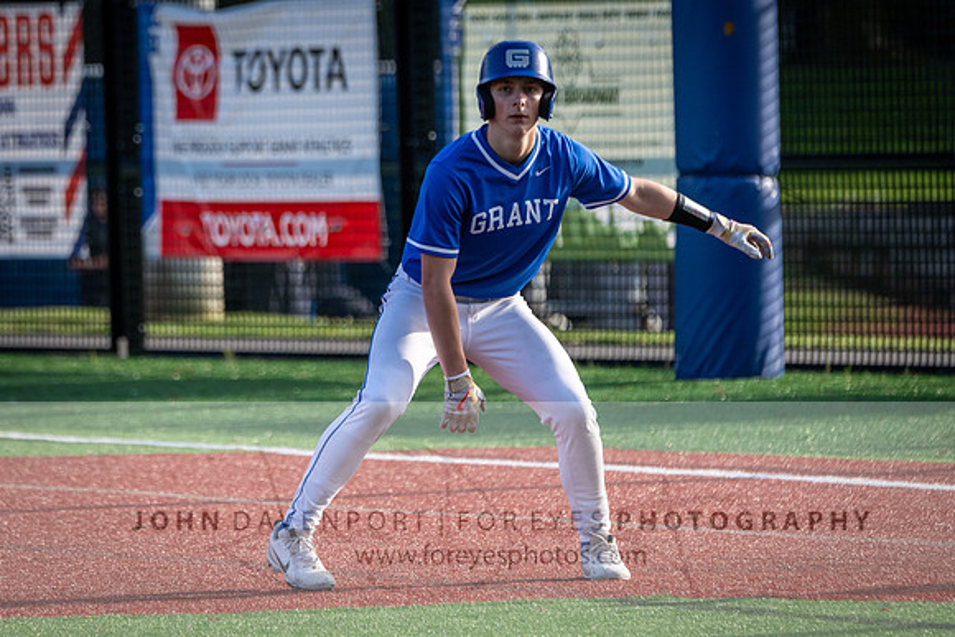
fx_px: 13317
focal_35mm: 502
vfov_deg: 2.7
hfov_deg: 4.1
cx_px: 321
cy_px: 342
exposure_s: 1/1000
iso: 450
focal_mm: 340
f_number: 5.6
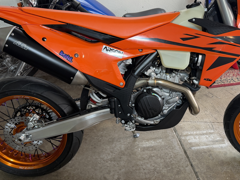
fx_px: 270
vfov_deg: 36.8
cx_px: 150
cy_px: 93
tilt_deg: -34.5
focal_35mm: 39
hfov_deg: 47.4
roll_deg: -1.5
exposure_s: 1/60
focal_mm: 6.76
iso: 125
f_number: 1.78
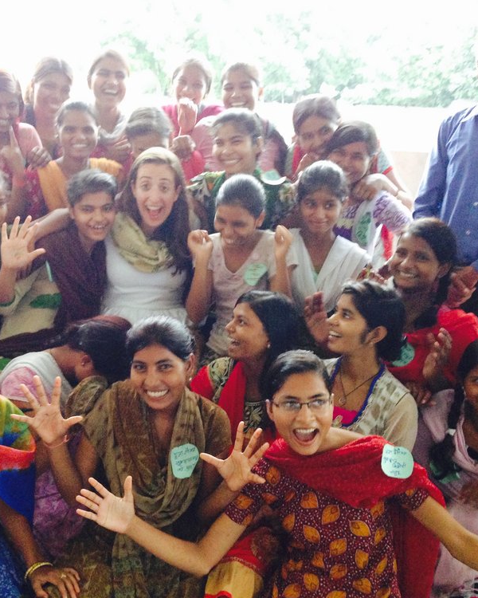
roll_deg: -2.0
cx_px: 164
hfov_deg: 33.9
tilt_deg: -15.9
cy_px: 305
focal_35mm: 44
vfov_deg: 42.0
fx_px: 778
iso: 250
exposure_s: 1/20
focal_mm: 4.12
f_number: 2.4
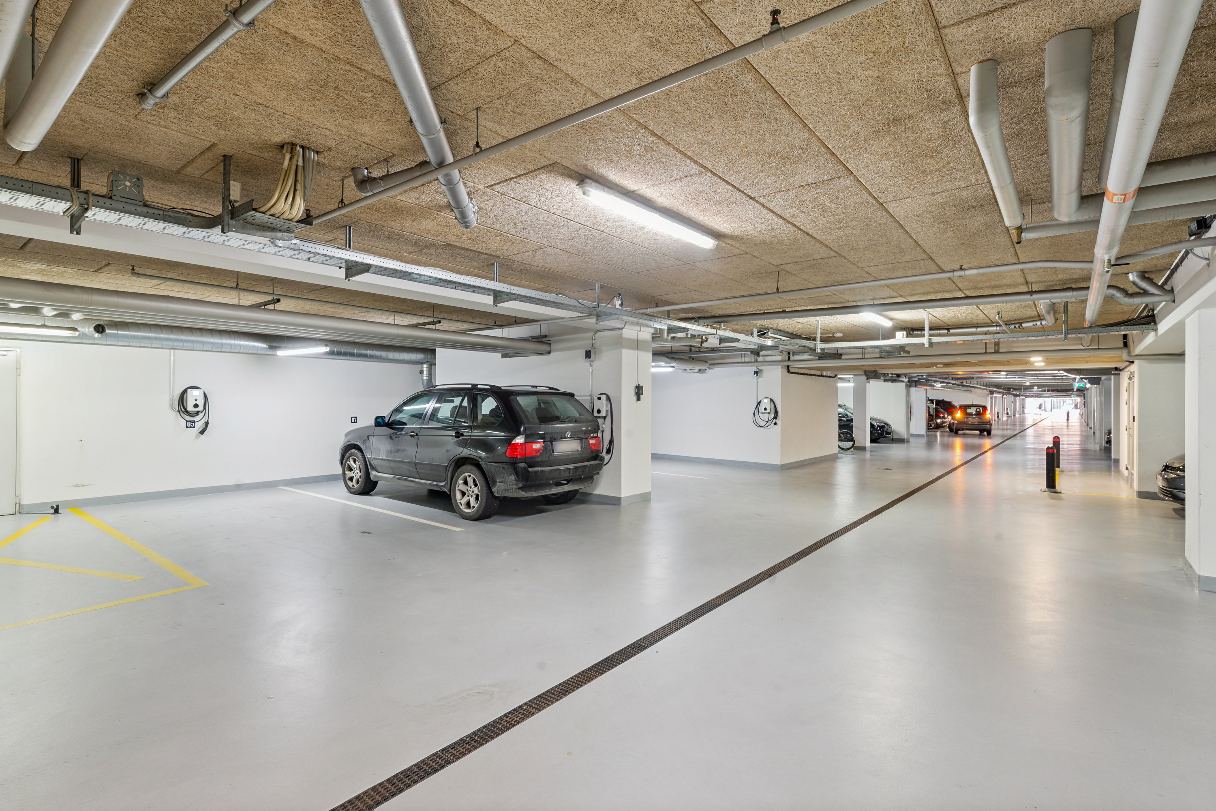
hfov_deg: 93.3
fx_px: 574
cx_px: 608
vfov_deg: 70.4
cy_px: 406
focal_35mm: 17
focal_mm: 17
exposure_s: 1.6
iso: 200
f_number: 10
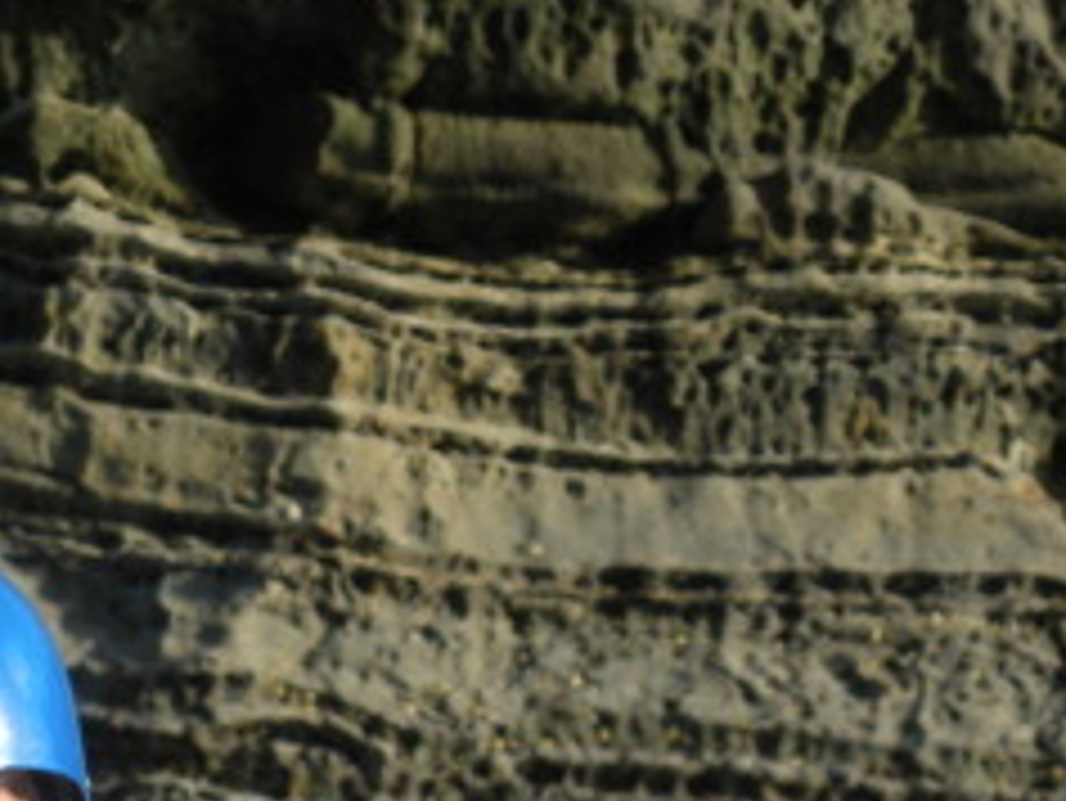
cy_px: 1246
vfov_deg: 4.4
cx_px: -297
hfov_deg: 5.8
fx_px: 10414
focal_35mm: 338
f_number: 5
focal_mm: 17.4
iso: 64
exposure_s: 1/236
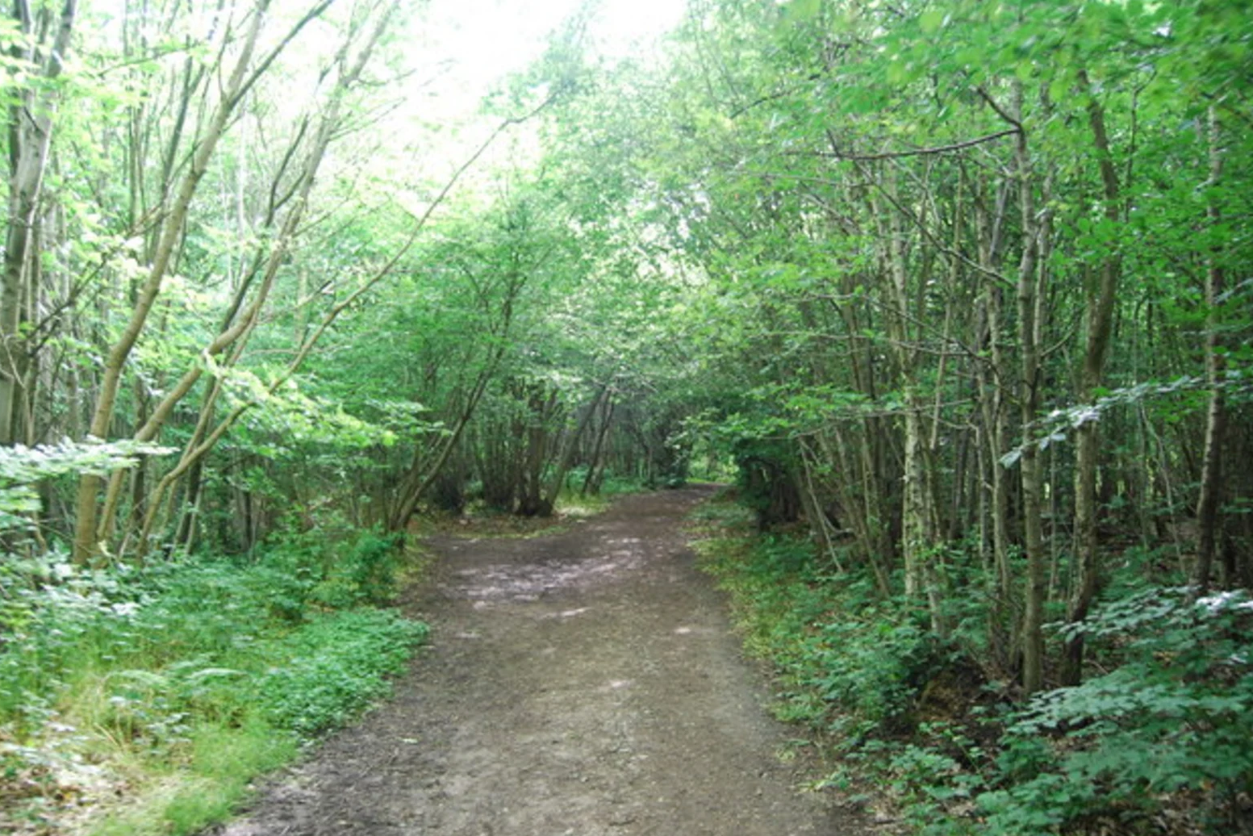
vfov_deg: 46.4
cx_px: 614
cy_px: 435
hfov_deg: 65.5
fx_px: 975
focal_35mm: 28
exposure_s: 1/30
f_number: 3.5
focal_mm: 18
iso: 500
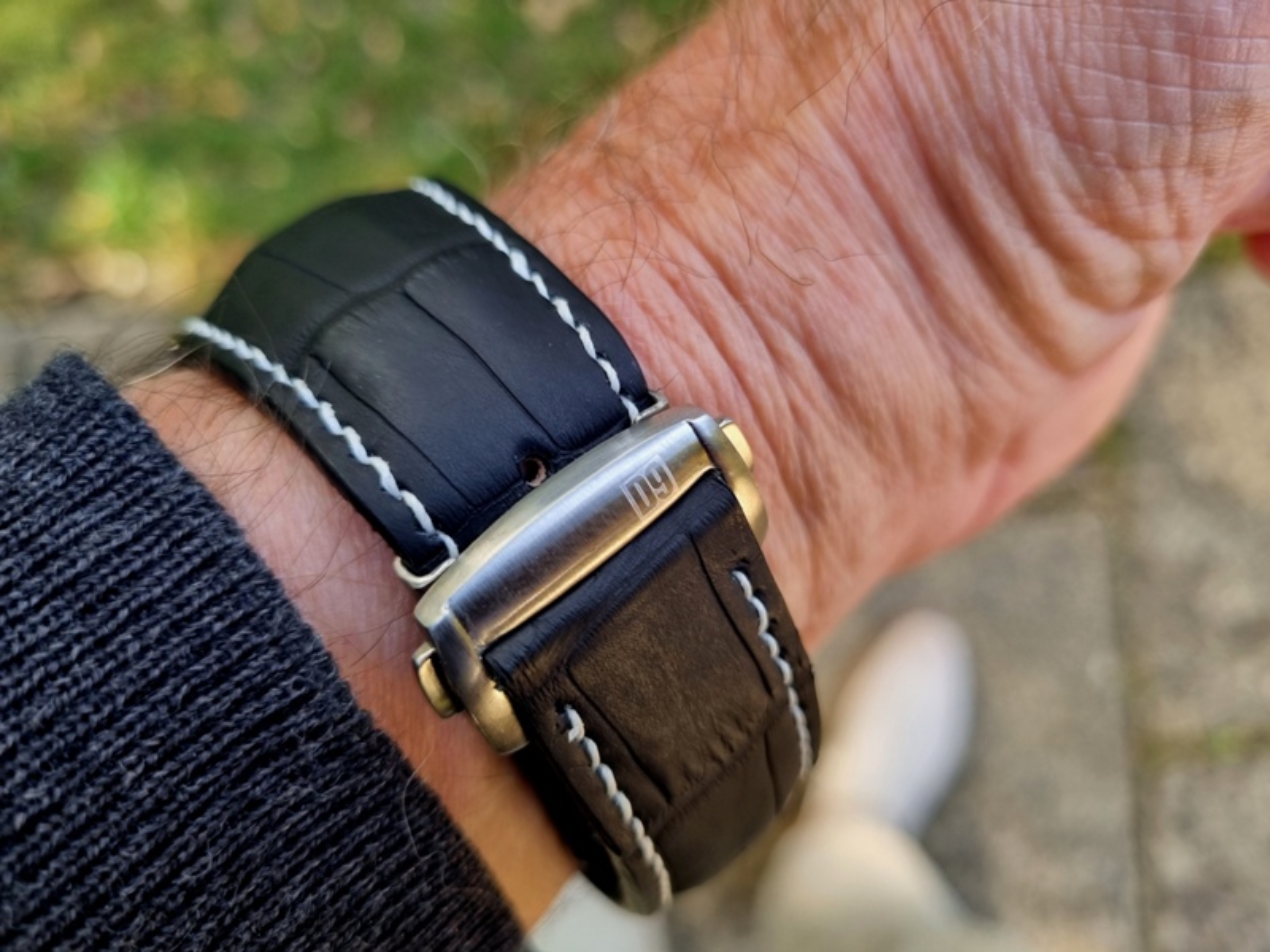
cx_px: 635
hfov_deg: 67.3
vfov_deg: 53.1
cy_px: 476
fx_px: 954
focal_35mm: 26
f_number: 1.8
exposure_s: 1/100
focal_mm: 5.4
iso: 100
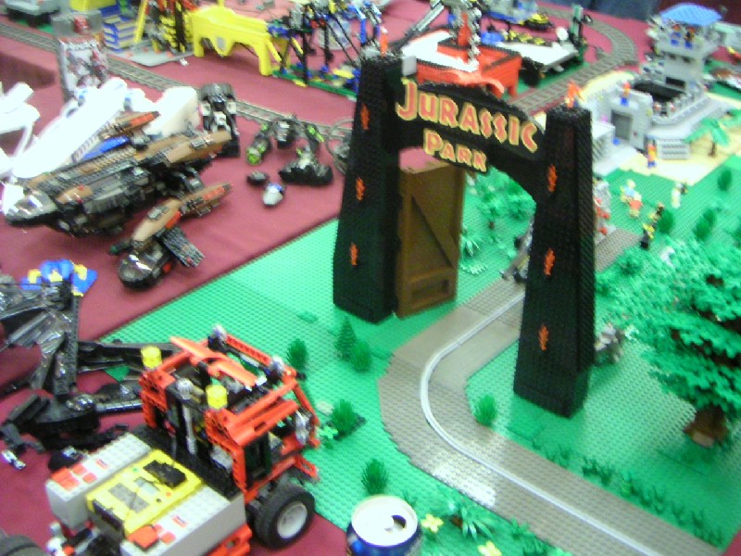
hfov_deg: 46.8
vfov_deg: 36.0
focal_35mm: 40
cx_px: 370
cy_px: 278
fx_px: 856
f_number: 2.9
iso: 400
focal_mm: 5.3
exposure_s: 1/10
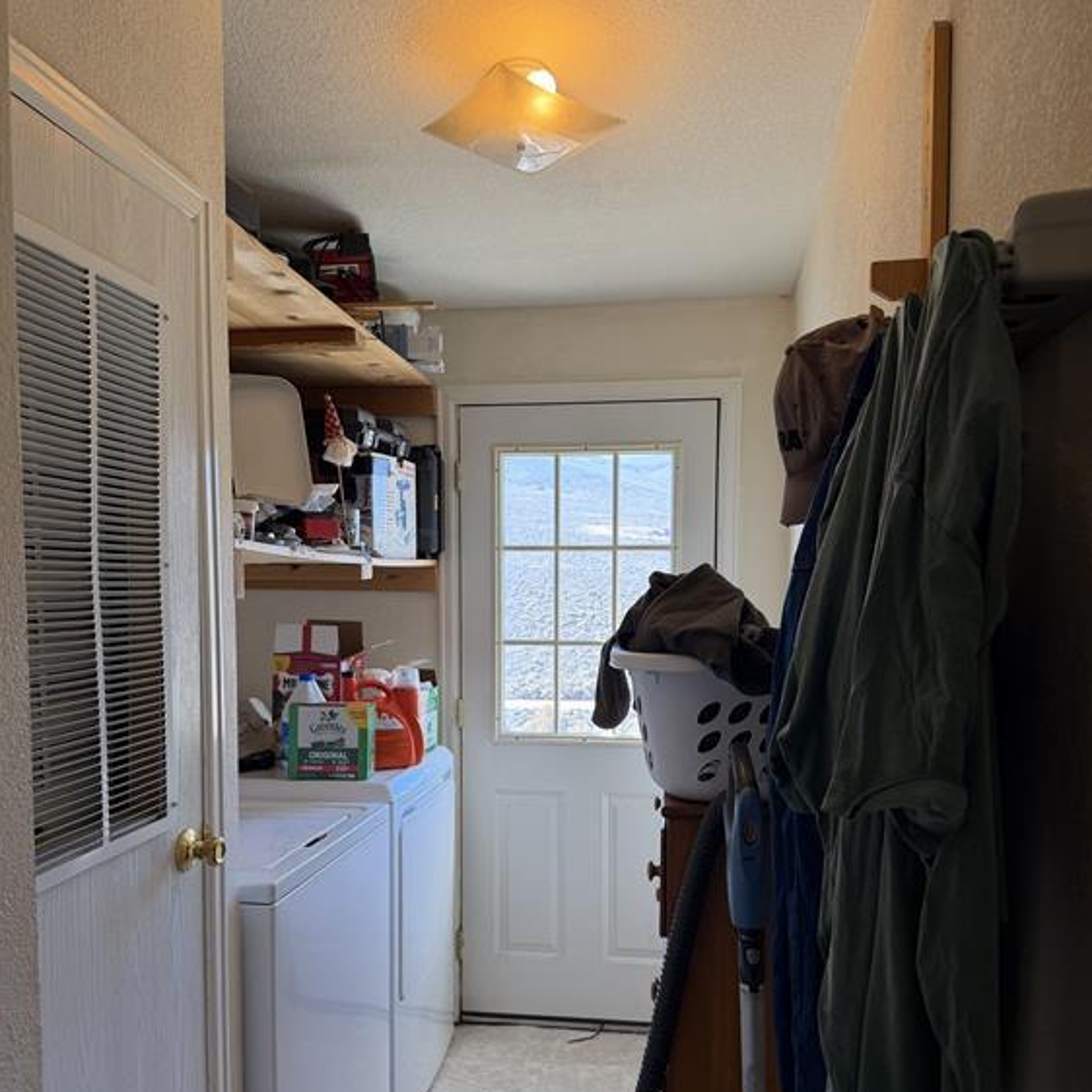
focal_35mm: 29
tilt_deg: -4.8
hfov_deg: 55.6
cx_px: 542
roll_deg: +0.5
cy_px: 653
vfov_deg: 55.2
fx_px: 1035
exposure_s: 1/120
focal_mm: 6.76
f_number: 1.78
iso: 80
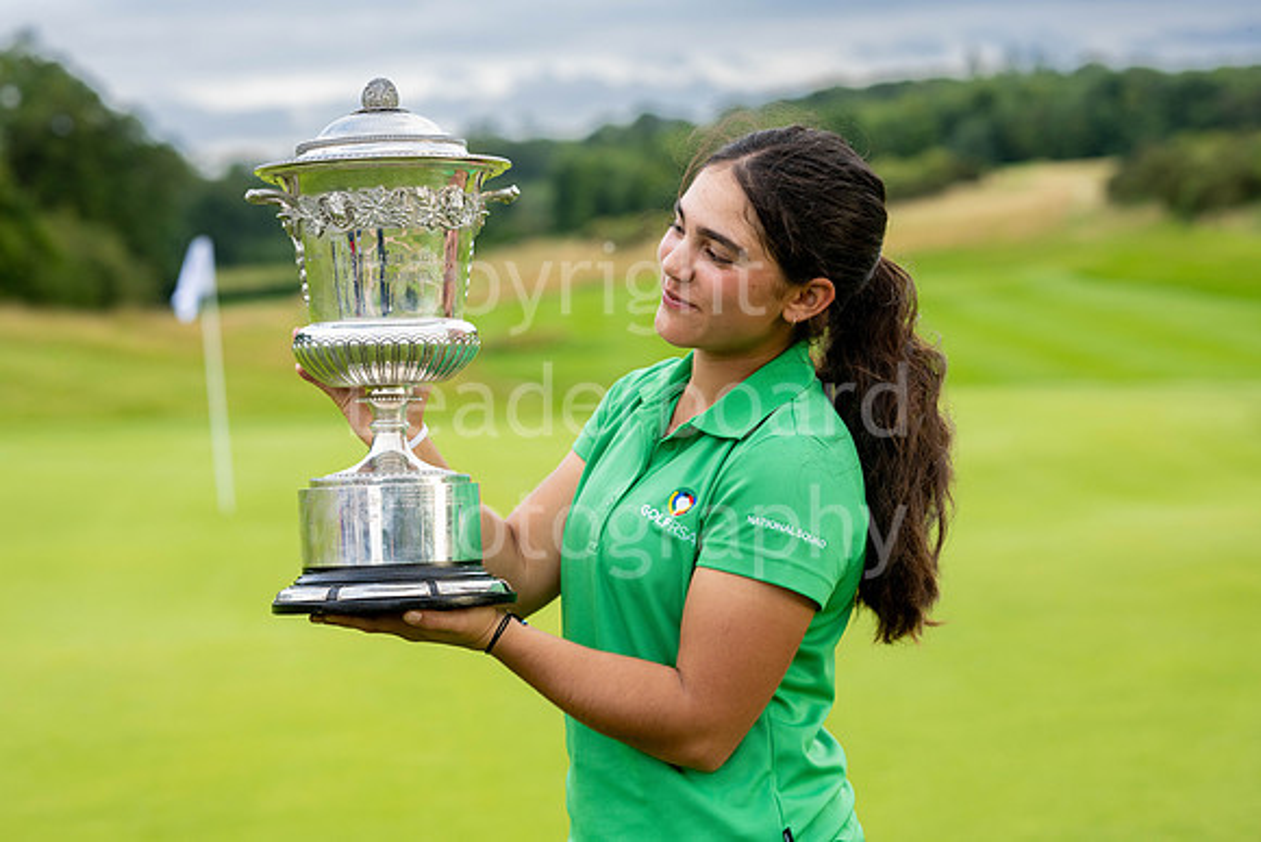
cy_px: 421
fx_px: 2978
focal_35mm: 85
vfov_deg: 16.1
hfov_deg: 23.9
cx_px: 630
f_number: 4
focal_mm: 85
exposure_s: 1/320
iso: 400
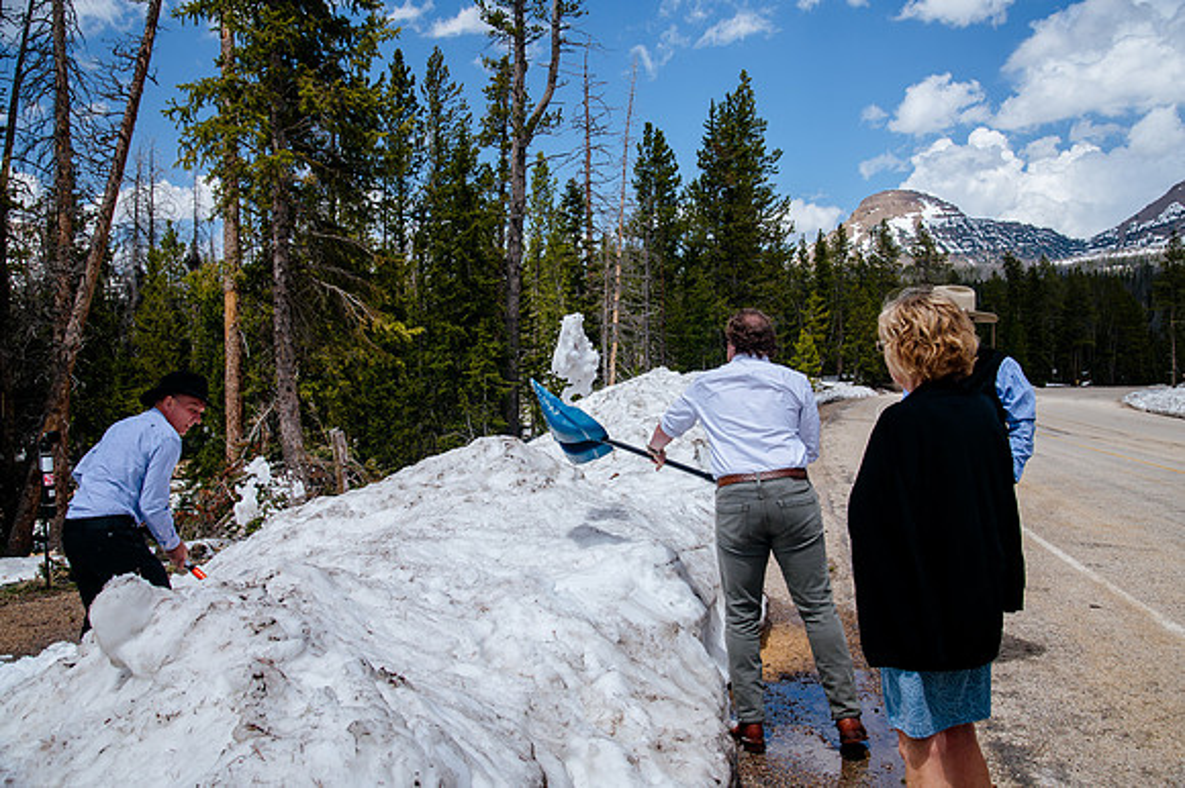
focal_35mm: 34
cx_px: 592
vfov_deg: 38.8
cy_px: 394
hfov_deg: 55.8
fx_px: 1118
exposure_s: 1/500
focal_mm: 34
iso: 200
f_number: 8
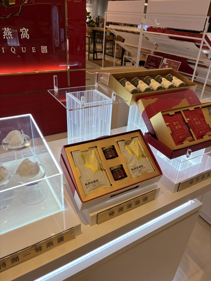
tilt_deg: -28.7
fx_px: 211
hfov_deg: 53.1
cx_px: 106
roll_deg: -3.1
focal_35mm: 26
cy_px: 140
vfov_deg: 67.3
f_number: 1.6
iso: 50
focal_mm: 5.96
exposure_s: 1/173
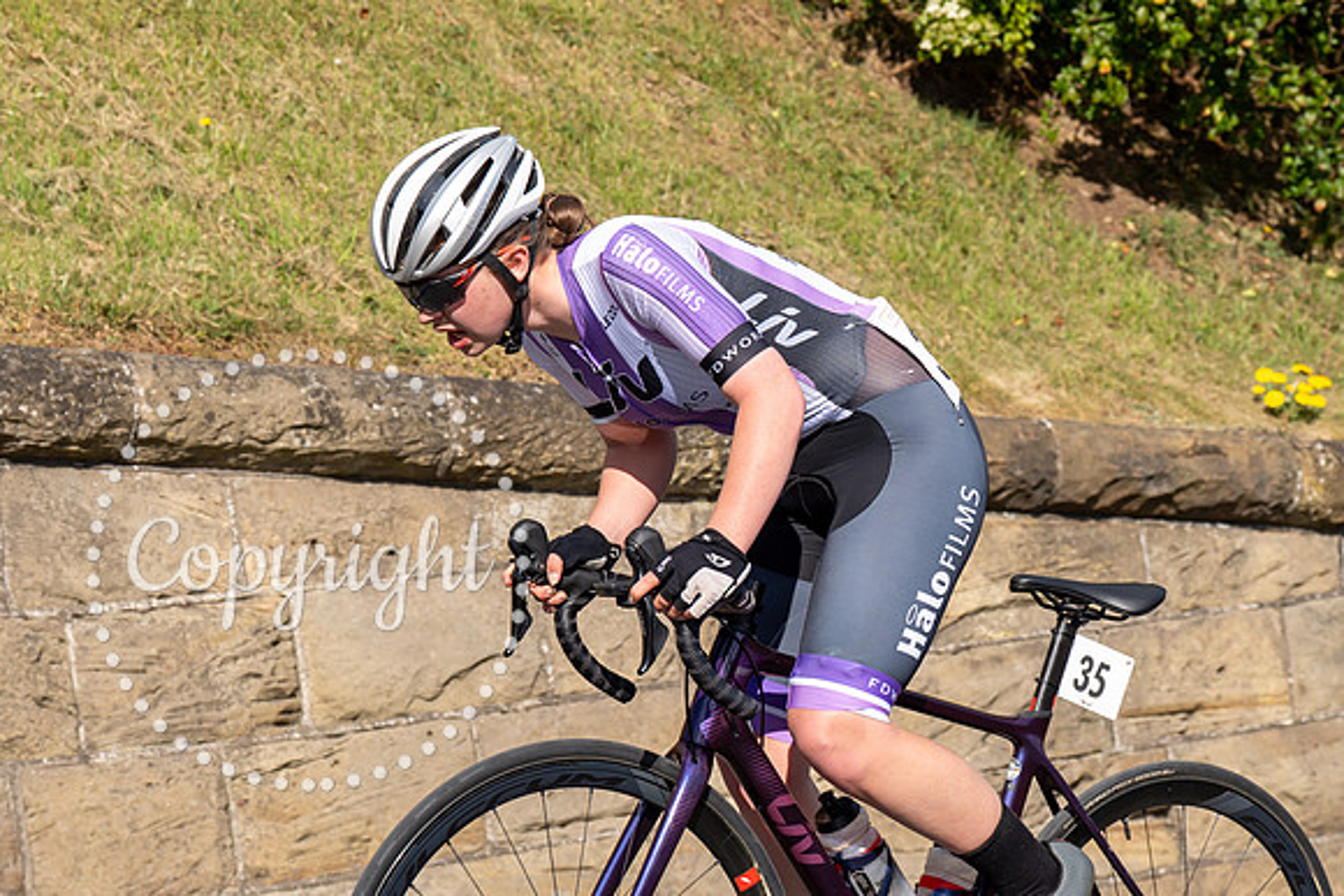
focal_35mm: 117
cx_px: 808
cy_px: 148
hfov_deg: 17.5
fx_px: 4367
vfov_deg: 11.7
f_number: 5.6
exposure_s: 1/1000
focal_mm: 70
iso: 250
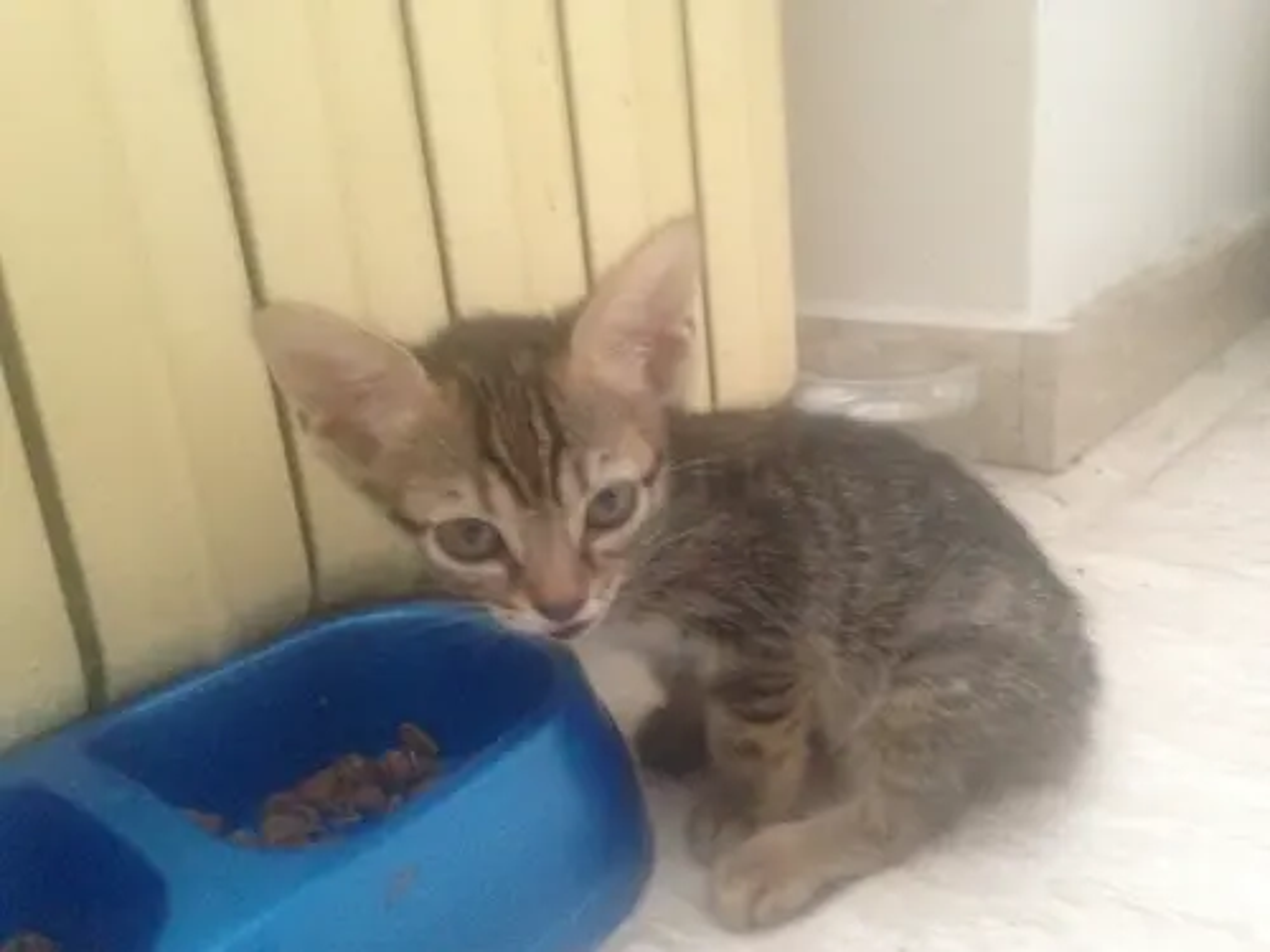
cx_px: 635
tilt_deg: -18.6
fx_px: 1211
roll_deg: +3.2
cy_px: 476
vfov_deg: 42.9
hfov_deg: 55.4
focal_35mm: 33
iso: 640
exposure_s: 1/15
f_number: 2.4
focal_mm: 4.12
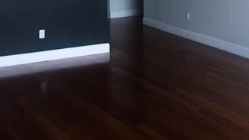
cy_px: -4
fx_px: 409
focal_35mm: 62
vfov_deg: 18.8
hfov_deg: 33.7
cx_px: 157
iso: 25
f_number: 2.2
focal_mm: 4.15
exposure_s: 1/40
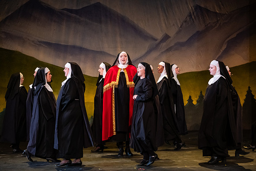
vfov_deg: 13.7
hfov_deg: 20.4
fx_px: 711
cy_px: 86
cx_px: 128
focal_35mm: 100
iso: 4000
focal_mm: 100
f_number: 3.2
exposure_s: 1/200
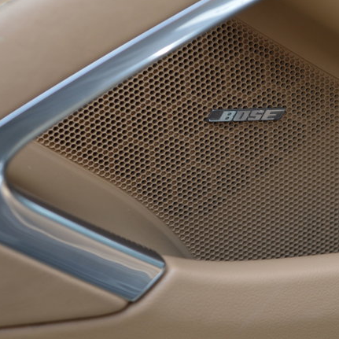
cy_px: 139
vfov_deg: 14.0
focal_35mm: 125
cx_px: 254
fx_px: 1382
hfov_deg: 13.9
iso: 140
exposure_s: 1/125
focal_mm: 55
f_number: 5.6
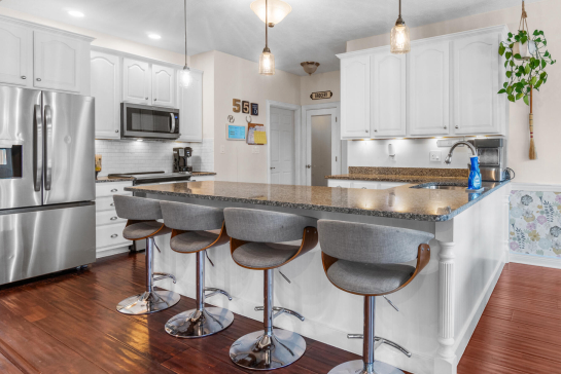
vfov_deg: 55.6
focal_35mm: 23
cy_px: 160
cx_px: 334
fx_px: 354
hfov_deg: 76.1
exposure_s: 1/3
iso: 400
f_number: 8
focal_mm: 11
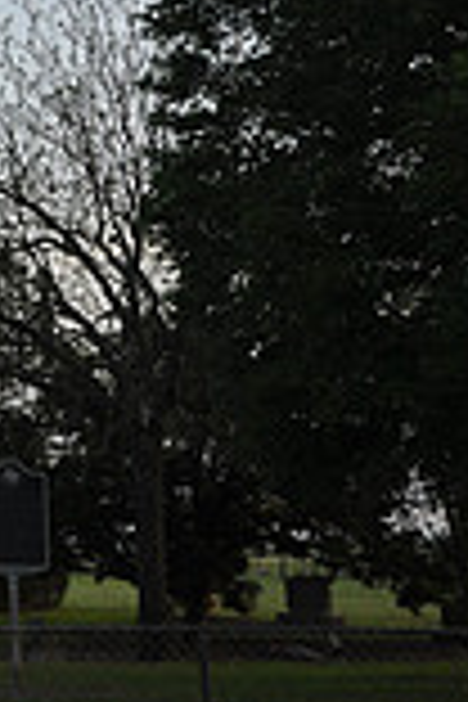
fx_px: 2278
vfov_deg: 17.3
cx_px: -693
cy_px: 124
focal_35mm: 117
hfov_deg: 10.1
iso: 200
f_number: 4
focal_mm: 21
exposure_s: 1/200
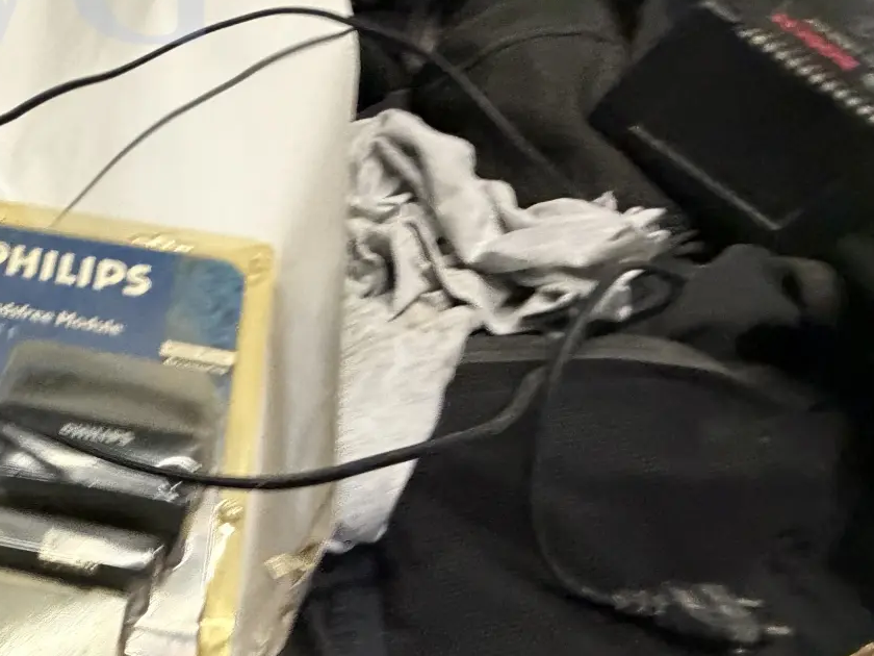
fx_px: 808
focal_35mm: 32
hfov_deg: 49.8
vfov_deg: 42.8
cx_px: 69
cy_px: 489
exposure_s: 1/50
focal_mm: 2.22
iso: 500
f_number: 2.2
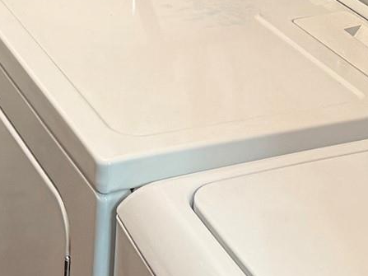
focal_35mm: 110
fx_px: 1169
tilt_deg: -11.5
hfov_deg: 17.8
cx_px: 114
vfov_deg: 12.3
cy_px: -222
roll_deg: -2.5
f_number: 1.78
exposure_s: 1/60
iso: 320
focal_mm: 6.76
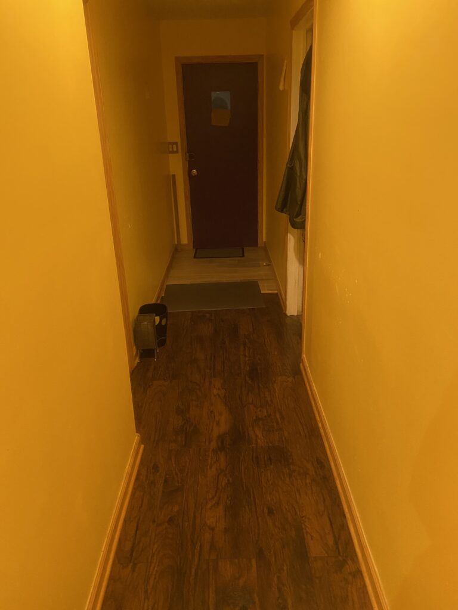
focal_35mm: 26
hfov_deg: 53.1
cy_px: 305
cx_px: 229
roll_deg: +3.0
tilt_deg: -20.3
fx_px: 459
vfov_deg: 67.3
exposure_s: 1/40
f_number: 1.8
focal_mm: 4.25
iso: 500
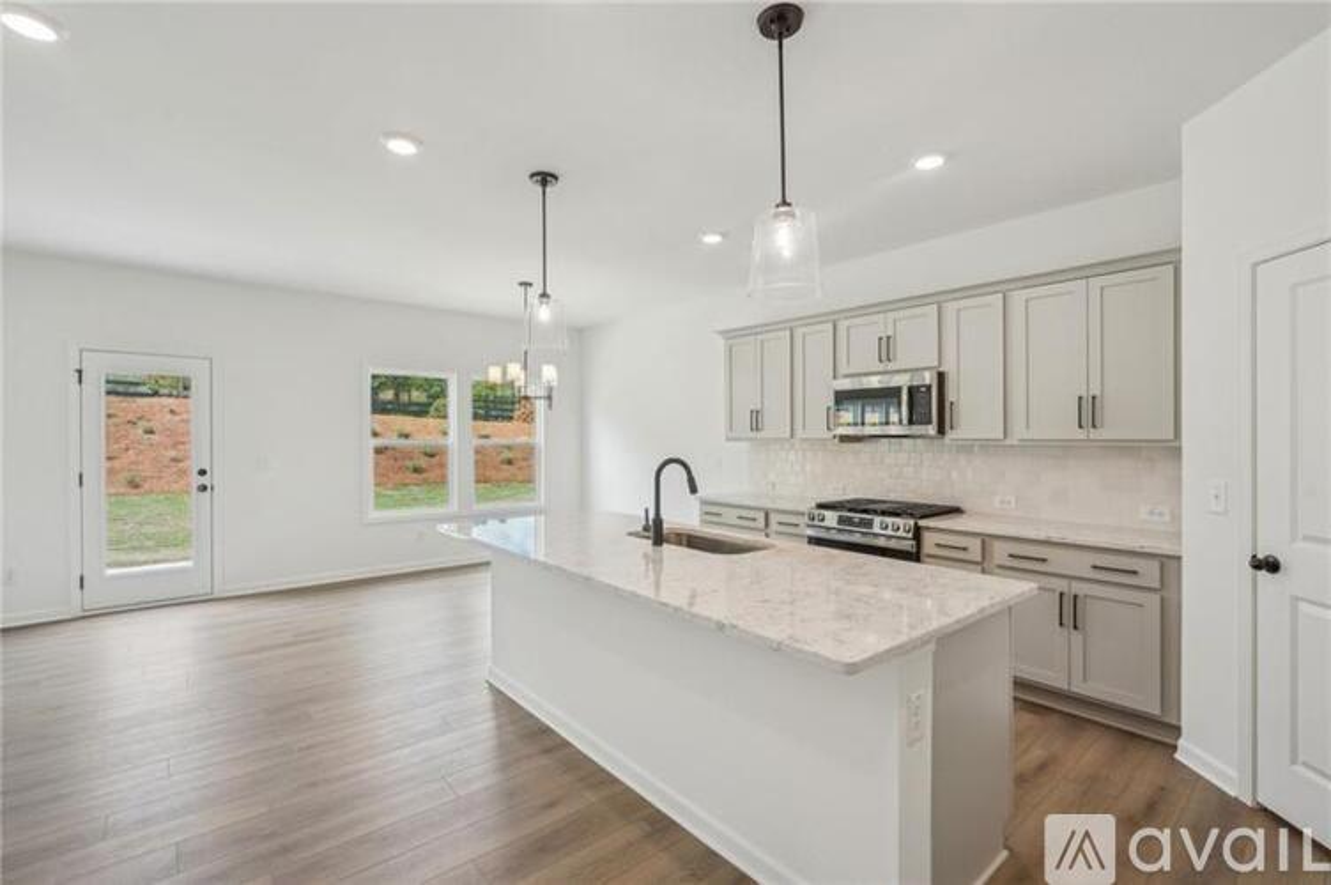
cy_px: 442
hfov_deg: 96.8
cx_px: 666
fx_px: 591
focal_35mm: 16
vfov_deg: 73.6
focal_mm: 16
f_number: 8
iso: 100
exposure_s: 1/15
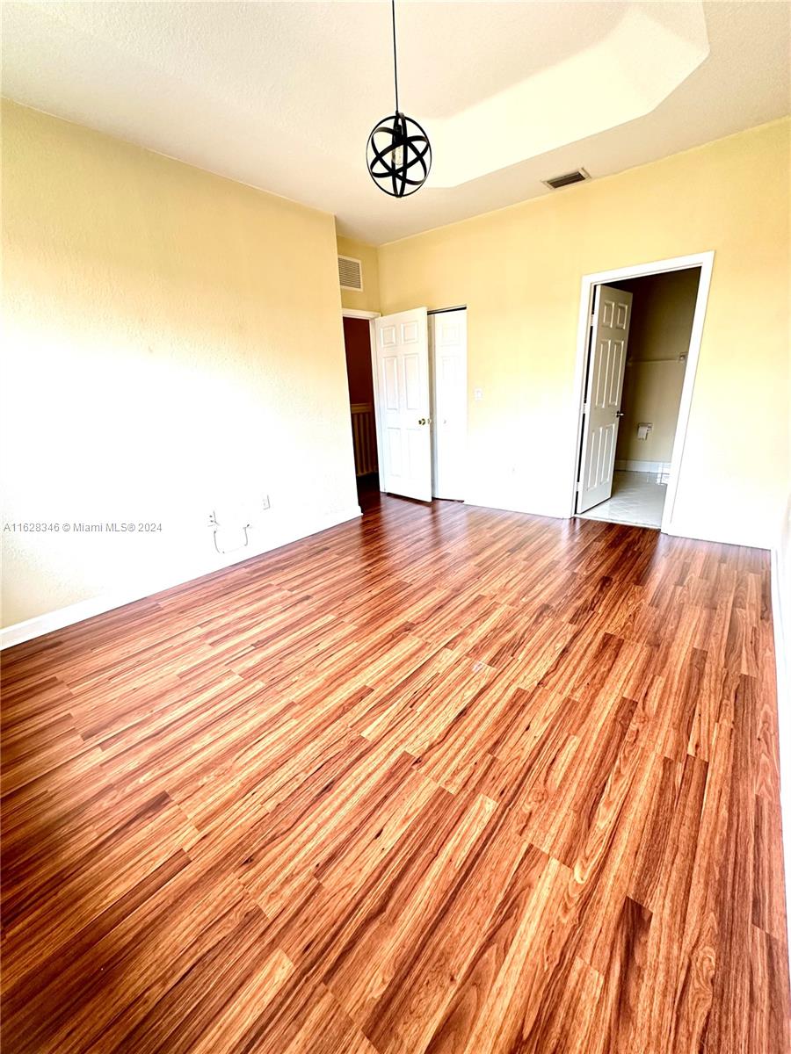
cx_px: 396
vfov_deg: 102.1
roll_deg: +2.6
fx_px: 427
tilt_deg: -17.8
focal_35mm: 14
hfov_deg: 85.7
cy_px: 527
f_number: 2.2
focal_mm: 2.22
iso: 200
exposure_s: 1/99
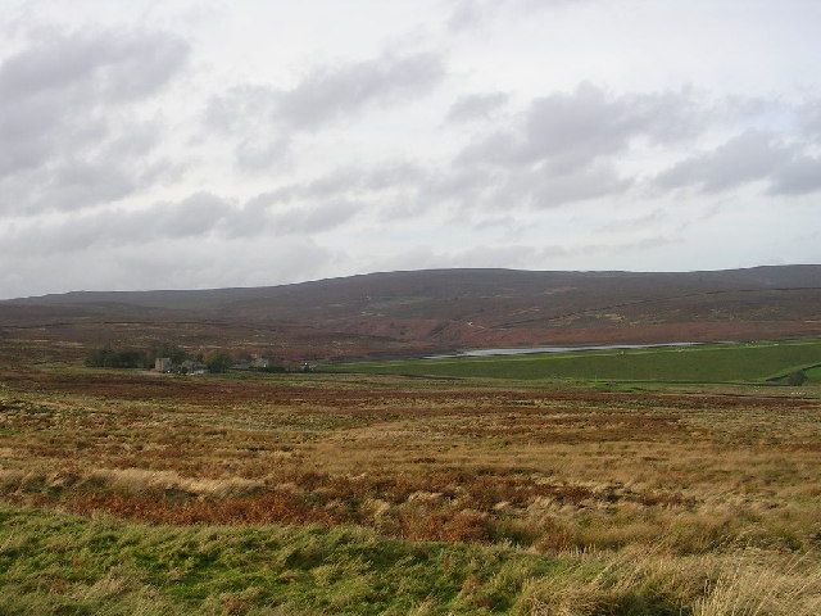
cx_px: 410
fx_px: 1257
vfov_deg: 27.5
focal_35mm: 53
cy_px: 308
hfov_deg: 36.2
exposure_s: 1/284
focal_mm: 8
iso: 50
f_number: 3.2
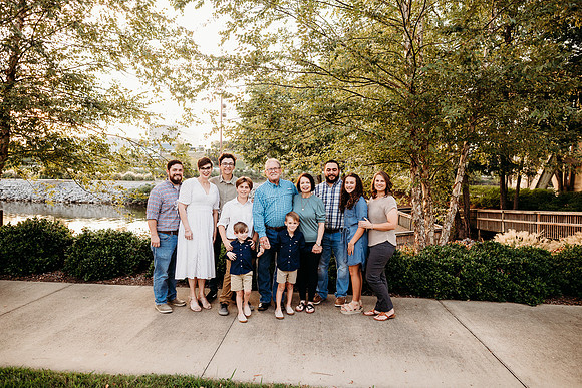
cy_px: 194
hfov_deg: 73.7
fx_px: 388
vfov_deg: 53.2
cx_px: 291
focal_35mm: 24
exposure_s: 1/200
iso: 320
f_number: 3.2
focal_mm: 24
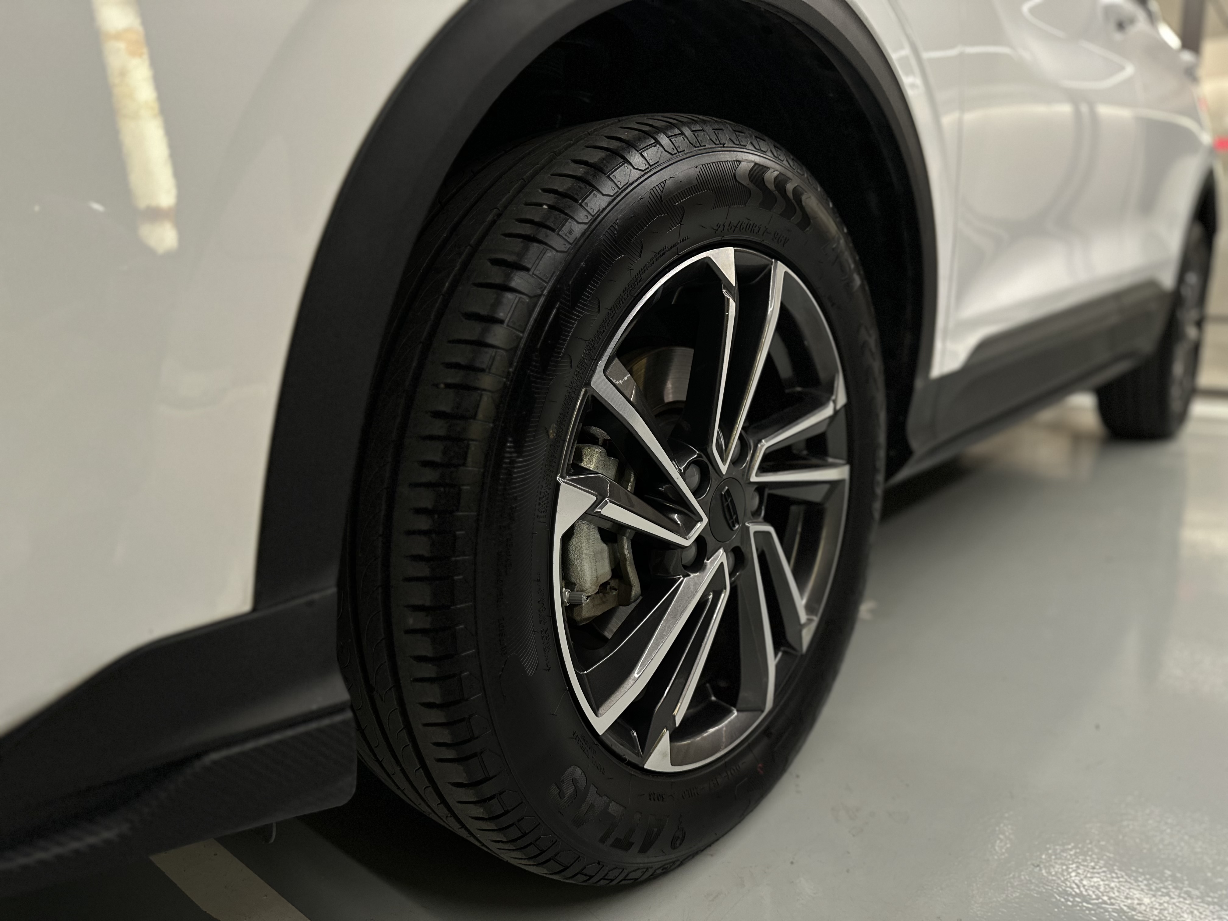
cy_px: 460
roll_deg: +0.9
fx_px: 851
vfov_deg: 56.8
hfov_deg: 71.6
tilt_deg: -11.4
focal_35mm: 24
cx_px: 614
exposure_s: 1/60
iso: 400
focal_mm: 6.86
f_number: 1.78
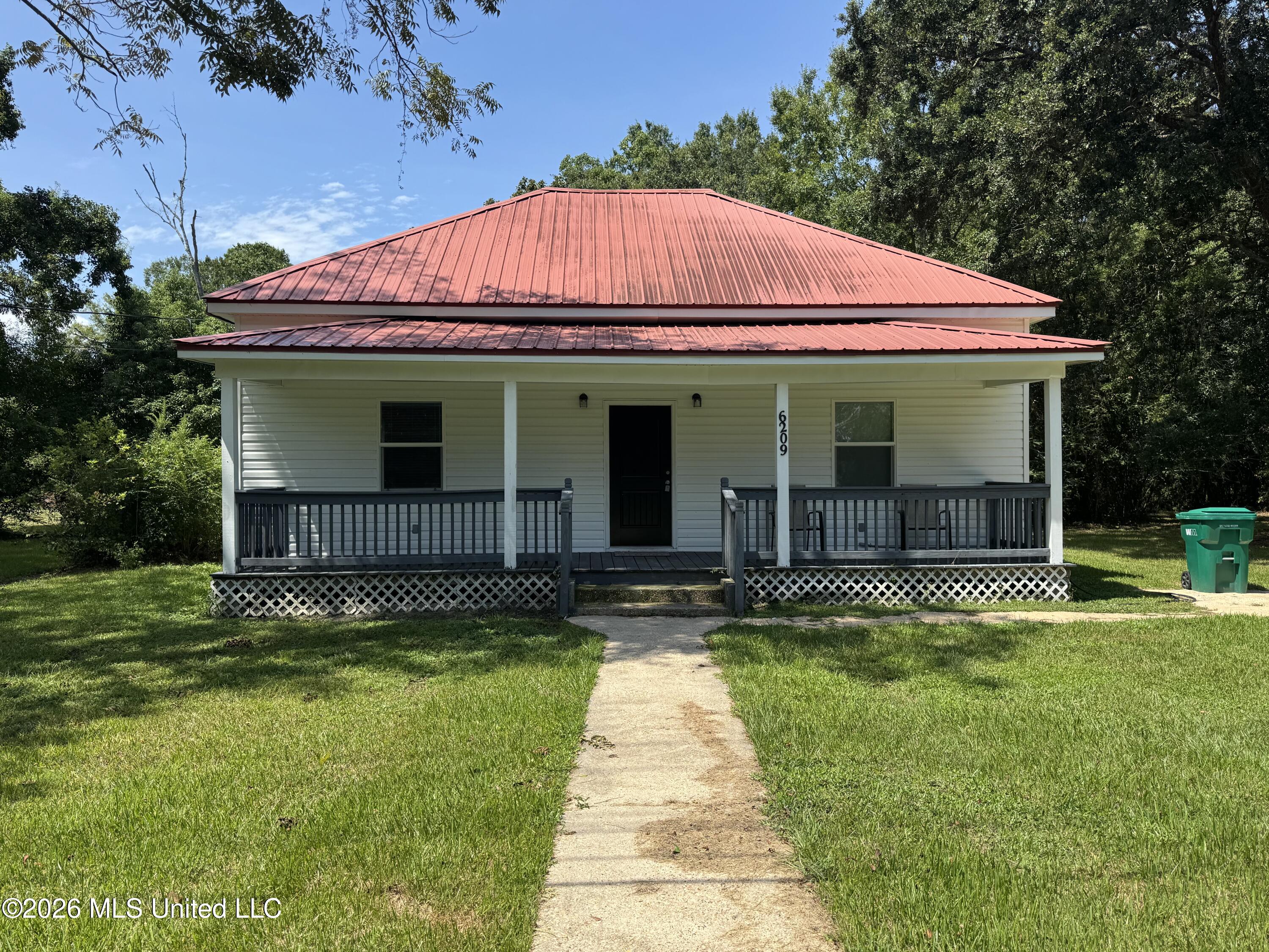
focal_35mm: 24
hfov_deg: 71.6
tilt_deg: +0.2
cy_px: 476
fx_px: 880
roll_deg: -0.2
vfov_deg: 56.8
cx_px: 634
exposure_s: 1/2833
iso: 80
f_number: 1.78
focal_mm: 6.76
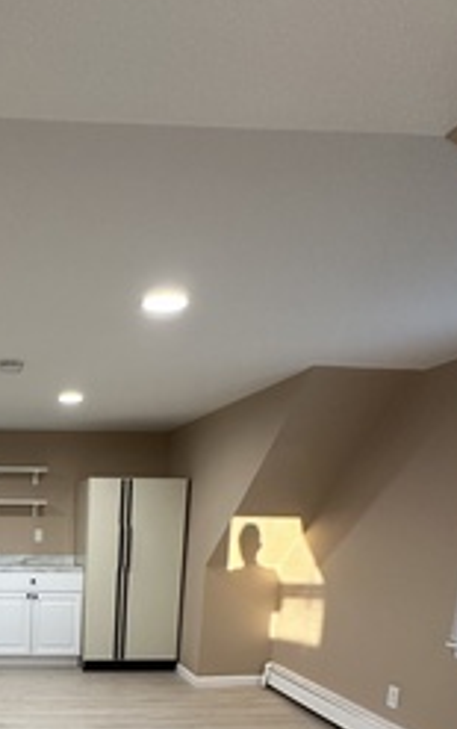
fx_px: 596
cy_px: 643
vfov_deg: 55.3
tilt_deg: -12.4
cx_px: 16
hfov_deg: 38.0
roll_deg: -0.4
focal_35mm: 30
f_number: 2.2
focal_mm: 2.22
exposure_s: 1/120
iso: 250
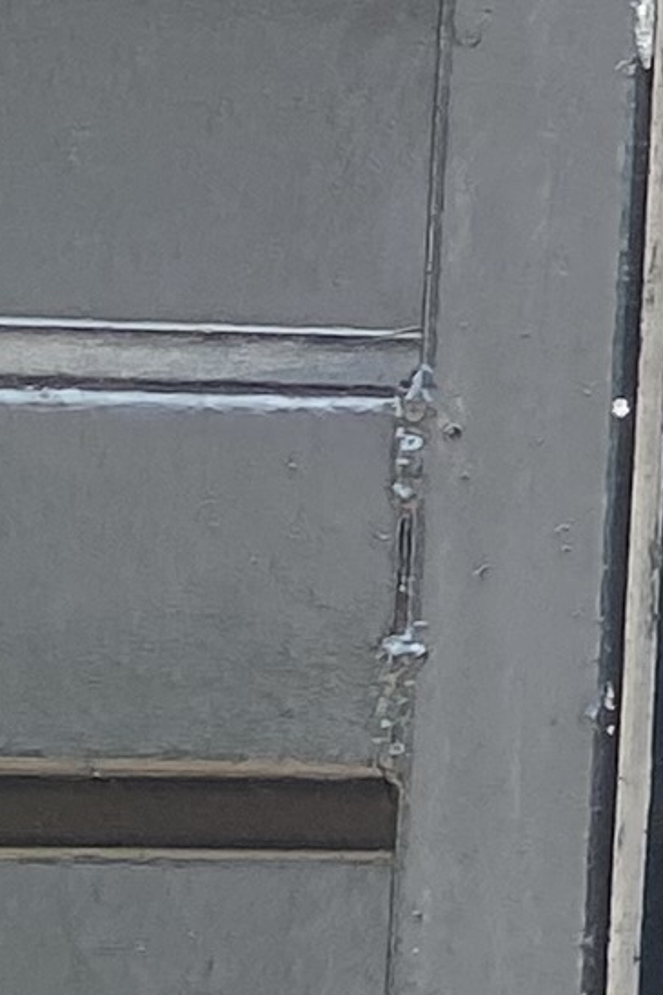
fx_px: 5500
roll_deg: -1.5
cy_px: 508
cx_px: 3388
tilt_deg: +2.3
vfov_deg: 10.3
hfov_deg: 5.3
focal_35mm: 199
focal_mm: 4.25
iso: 32
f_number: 1.8
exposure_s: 1/309
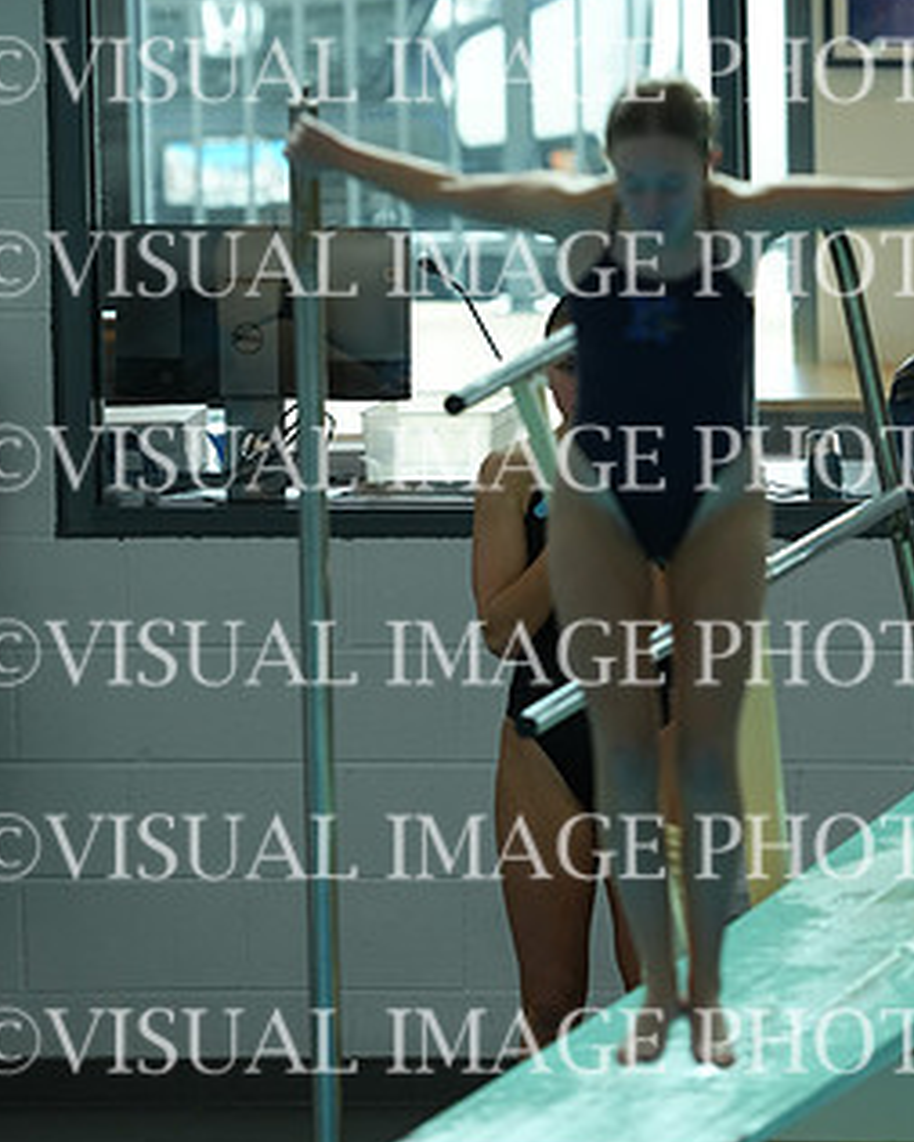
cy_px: 361
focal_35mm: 690
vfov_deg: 2.8
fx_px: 23320
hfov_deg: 2.2
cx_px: 670
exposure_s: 1/1250
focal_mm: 400
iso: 1250
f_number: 4
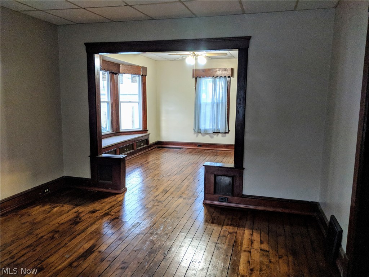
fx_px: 288
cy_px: 138
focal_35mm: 27
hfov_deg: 65.3
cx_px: 184
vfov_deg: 51.4
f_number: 1.8
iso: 361
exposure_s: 1/60
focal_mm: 4.44
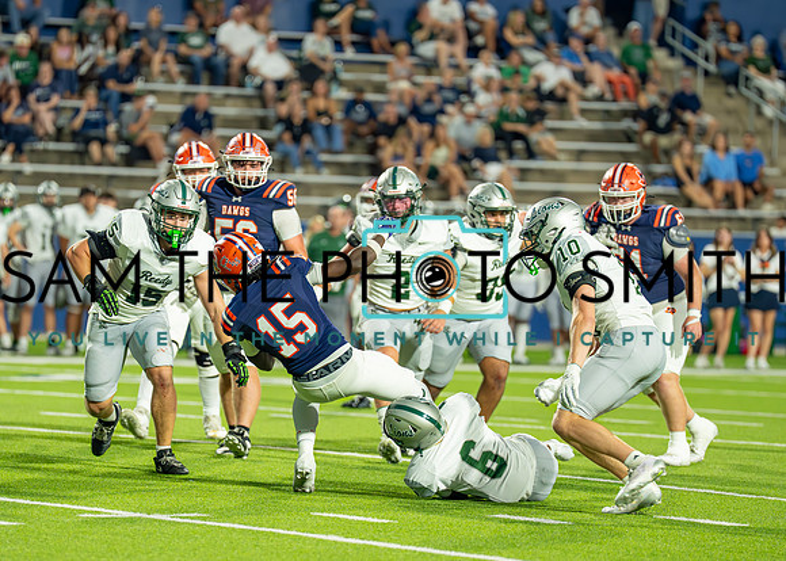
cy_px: 342
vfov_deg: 5.4
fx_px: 5956
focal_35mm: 267
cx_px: 335
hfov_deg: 7.5
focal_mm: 200
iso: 2500
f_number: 2.8
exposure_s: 1/1250
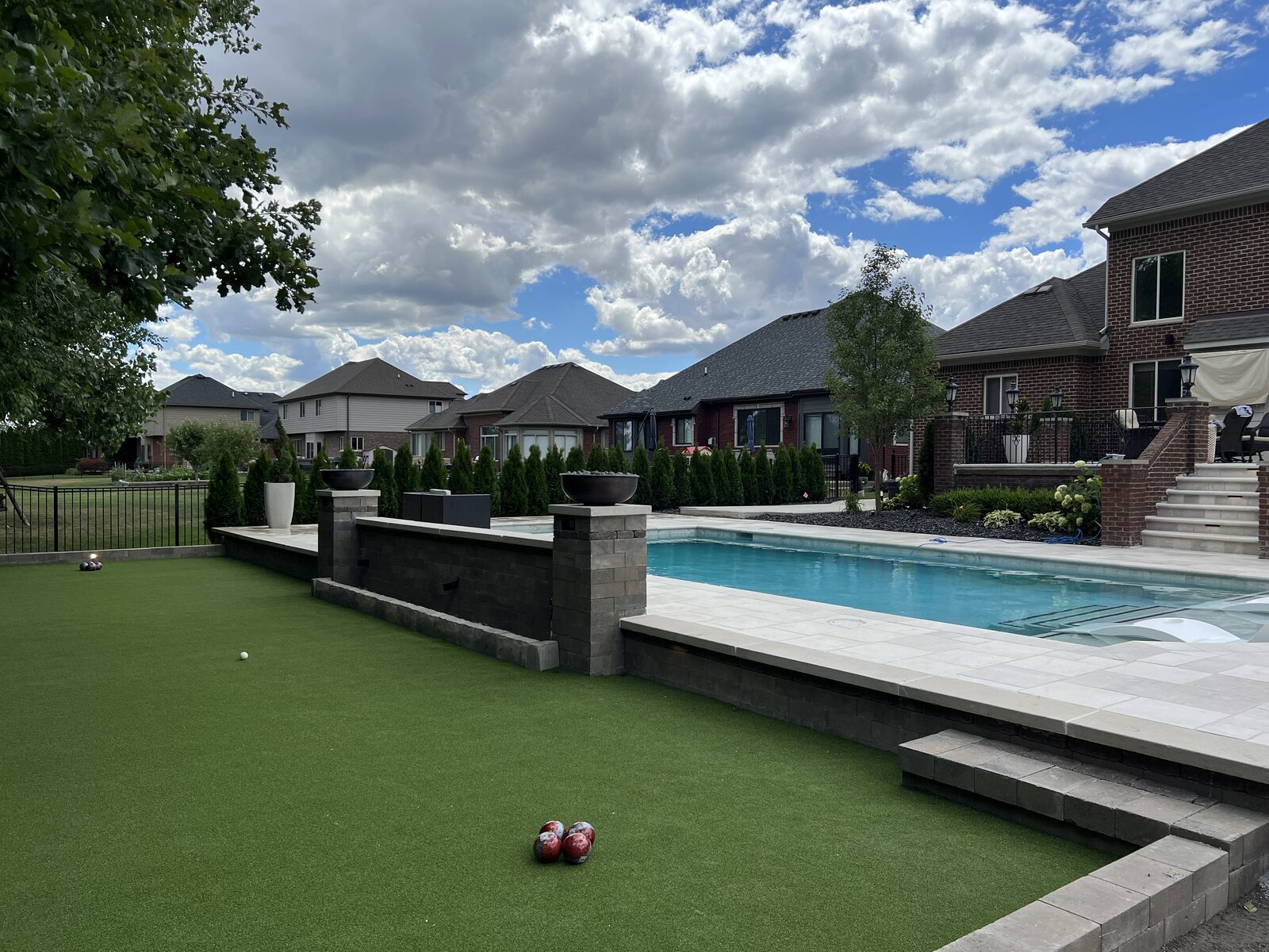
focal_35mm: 26
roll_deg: +0.0
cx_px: 634
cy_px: 476
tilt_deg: -1.2
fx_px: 953
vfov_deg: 53.1
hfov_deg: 67.3
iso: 50
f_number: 1.5
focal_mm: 5.7
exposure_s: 1/5076
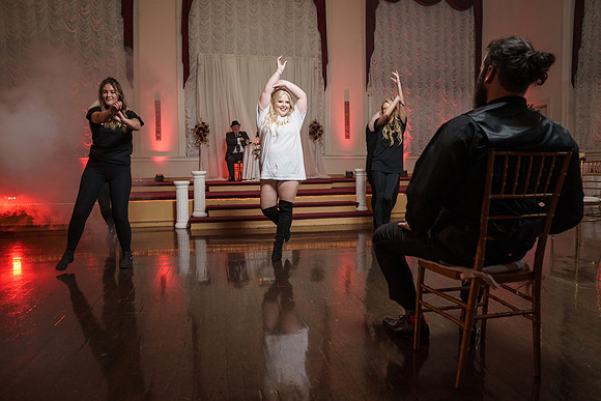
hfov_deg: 73.7
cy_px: 200
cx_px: 300
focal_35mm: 24
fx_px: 401
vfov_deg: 53.2
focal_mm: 24
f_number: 4
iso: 2000
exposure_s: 1/200
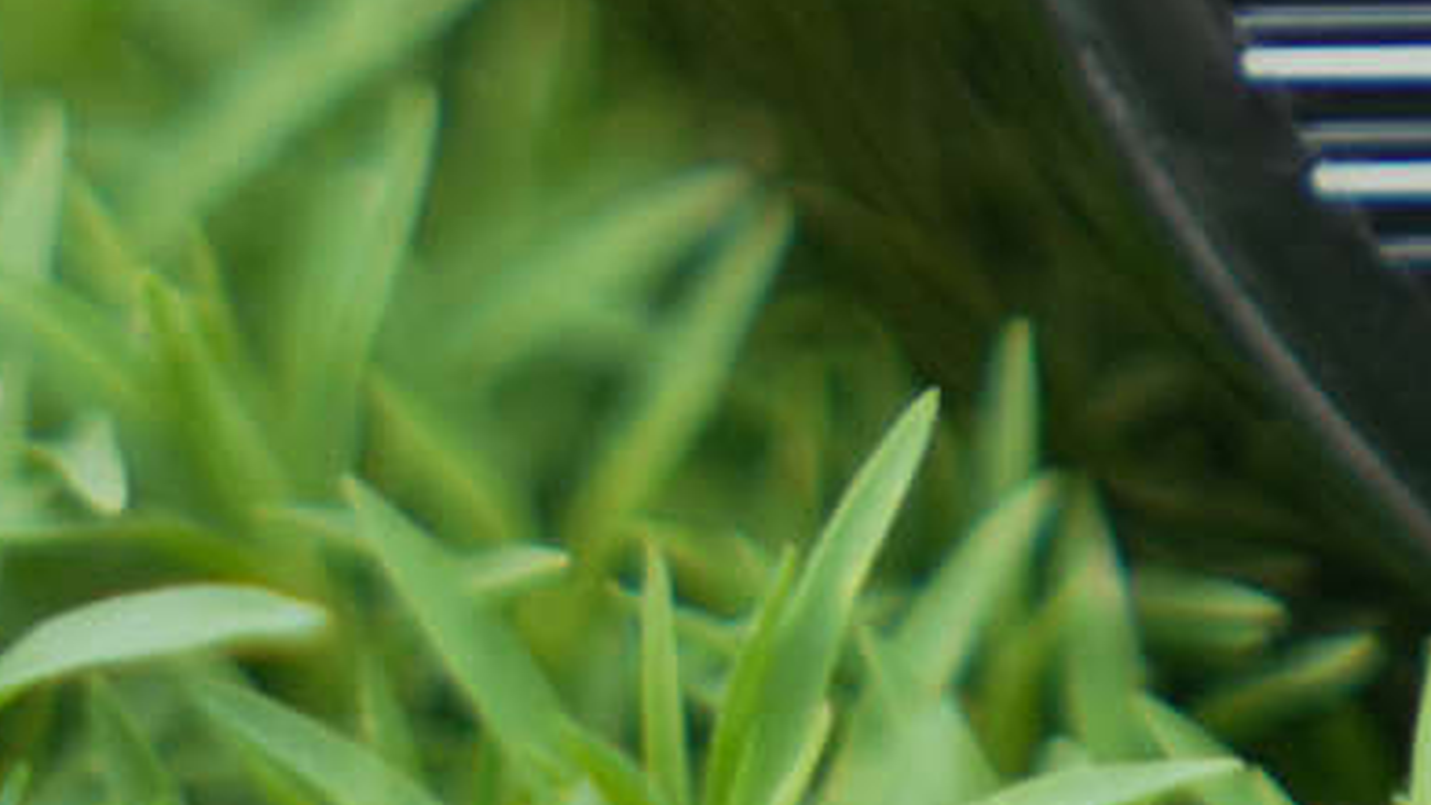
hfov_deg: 11.0
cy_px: -428
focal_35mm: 193
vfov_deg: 6.2
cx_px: 1497
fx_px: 7324
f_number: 1.8
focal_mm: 40
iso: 800
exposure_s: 1/50
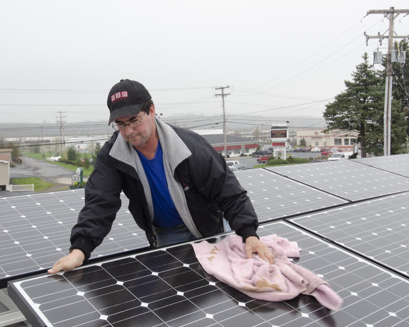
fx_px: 460
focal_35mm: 38
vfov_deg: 39.2
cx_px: 181
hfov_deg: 47.8
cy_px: 166
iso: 200
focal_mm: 22
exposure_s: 1/250
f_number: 8
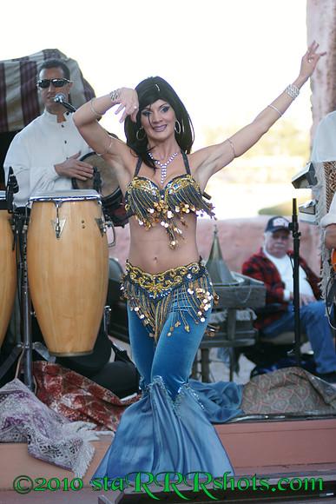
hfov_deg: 11.4
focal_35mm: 120
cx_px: 168
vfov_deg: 17.1
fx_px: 1679
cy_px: 252
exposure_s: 1/250
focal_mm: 80
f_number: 2.8
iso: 400
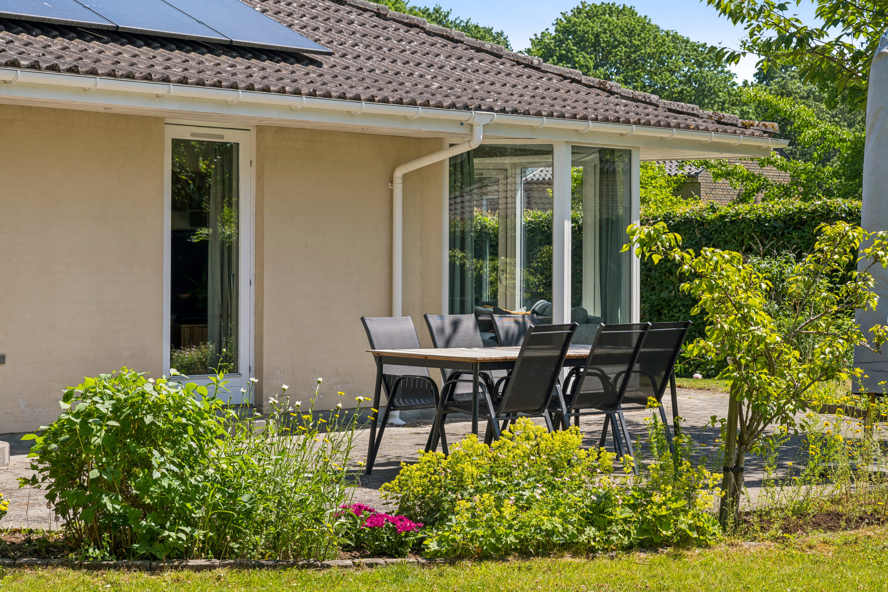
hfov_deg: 25.7
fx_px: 1949
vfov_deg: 17.3
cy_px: 270
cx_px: 461
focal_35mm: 79
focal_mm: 70
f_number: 9
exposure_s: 1/160
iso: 125
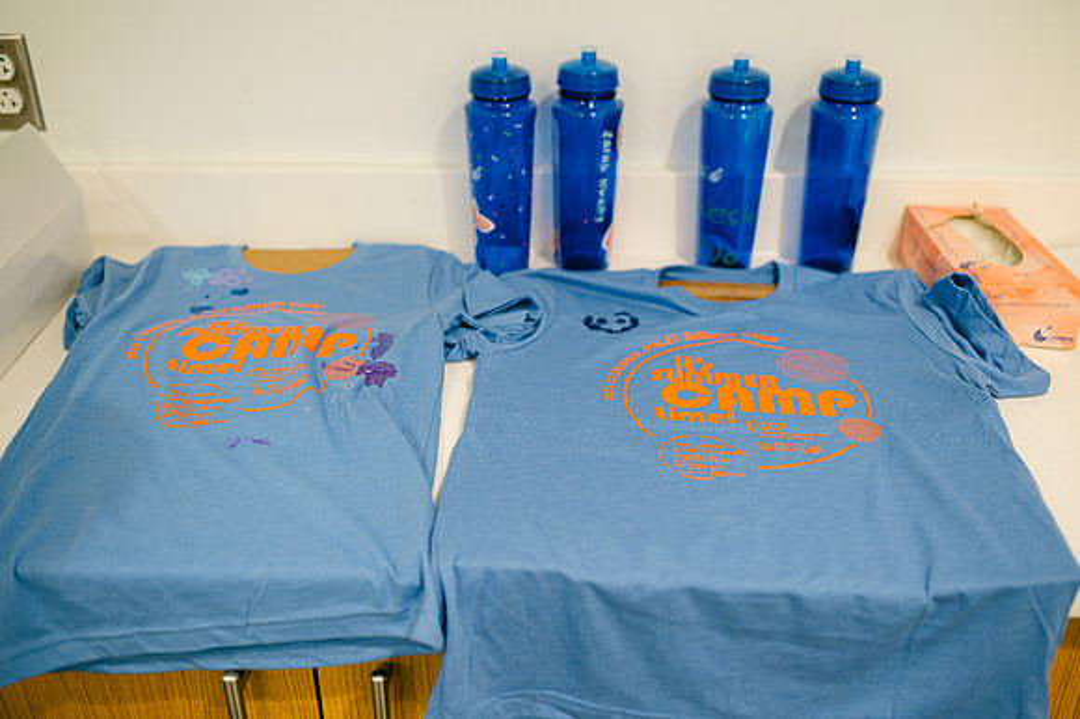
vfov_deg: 37.8
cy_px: 360
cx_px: 540
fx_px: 1049
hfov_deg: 54.5
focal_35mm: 35
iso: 250
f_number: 2
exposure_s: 1/125
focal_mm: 35
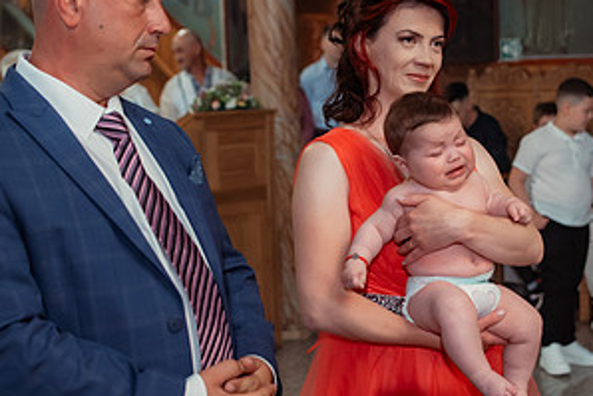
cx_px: 424
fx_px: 1203
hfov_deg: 27.4
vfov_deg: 18.7
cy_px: 207
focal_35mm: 73
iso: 1600
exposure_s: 1/200
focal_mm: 35
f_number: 2.8
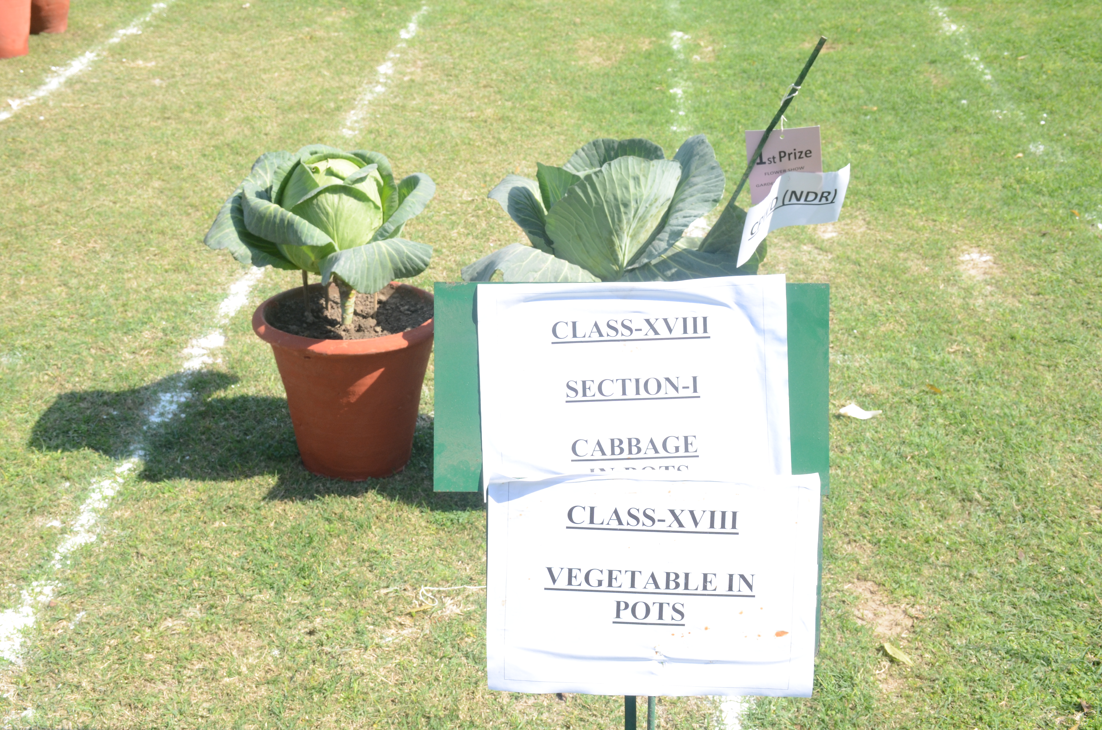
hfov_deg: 43.7
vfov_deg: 29.7
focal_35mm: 45
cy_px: 365
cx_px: 551
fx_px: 1375
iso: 400
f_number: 13
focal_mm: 30
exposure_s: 1/160
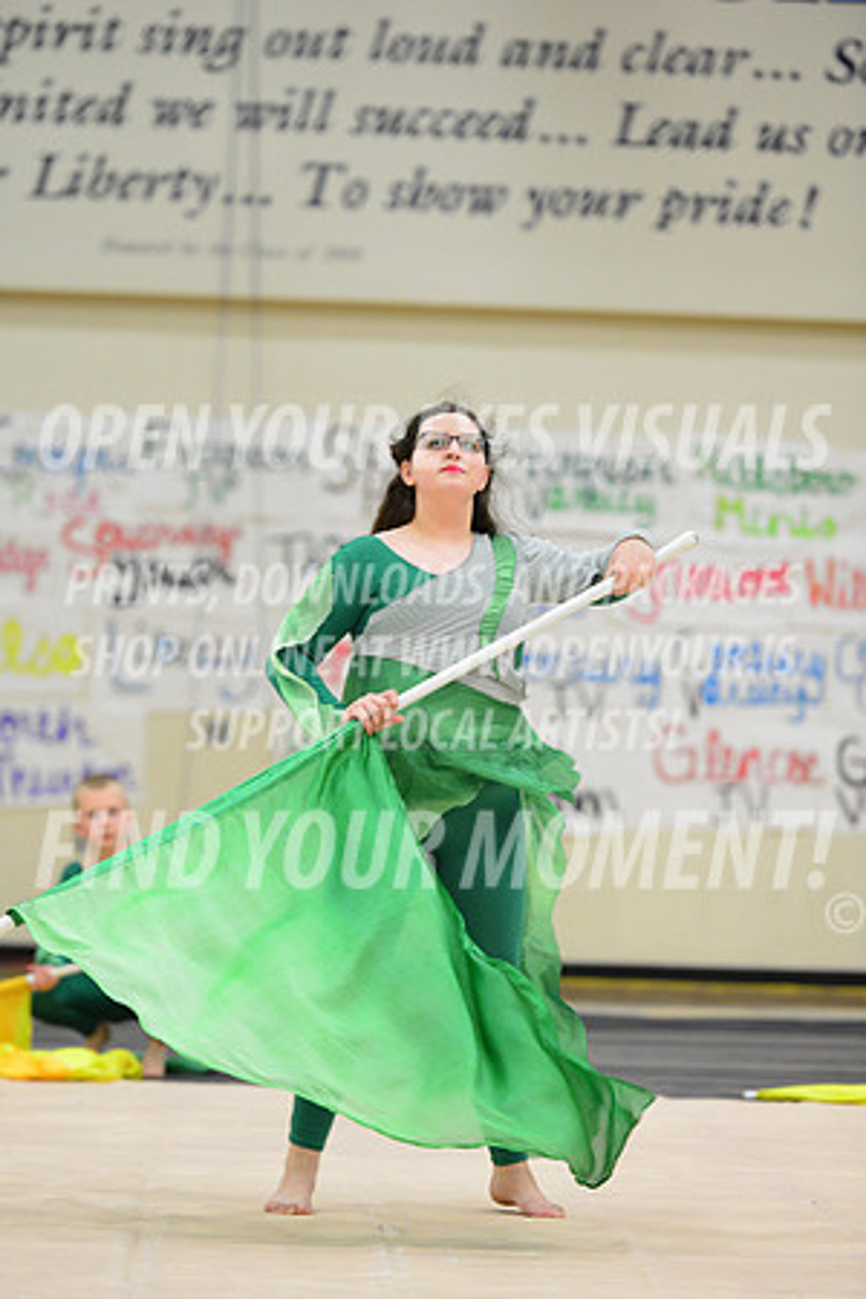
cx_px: 433
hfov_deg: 8.3
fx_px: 5953
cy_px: 650
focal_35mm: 165
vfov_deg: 12.5
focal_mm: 165
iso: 4000
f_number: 3.2
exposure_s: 1/320
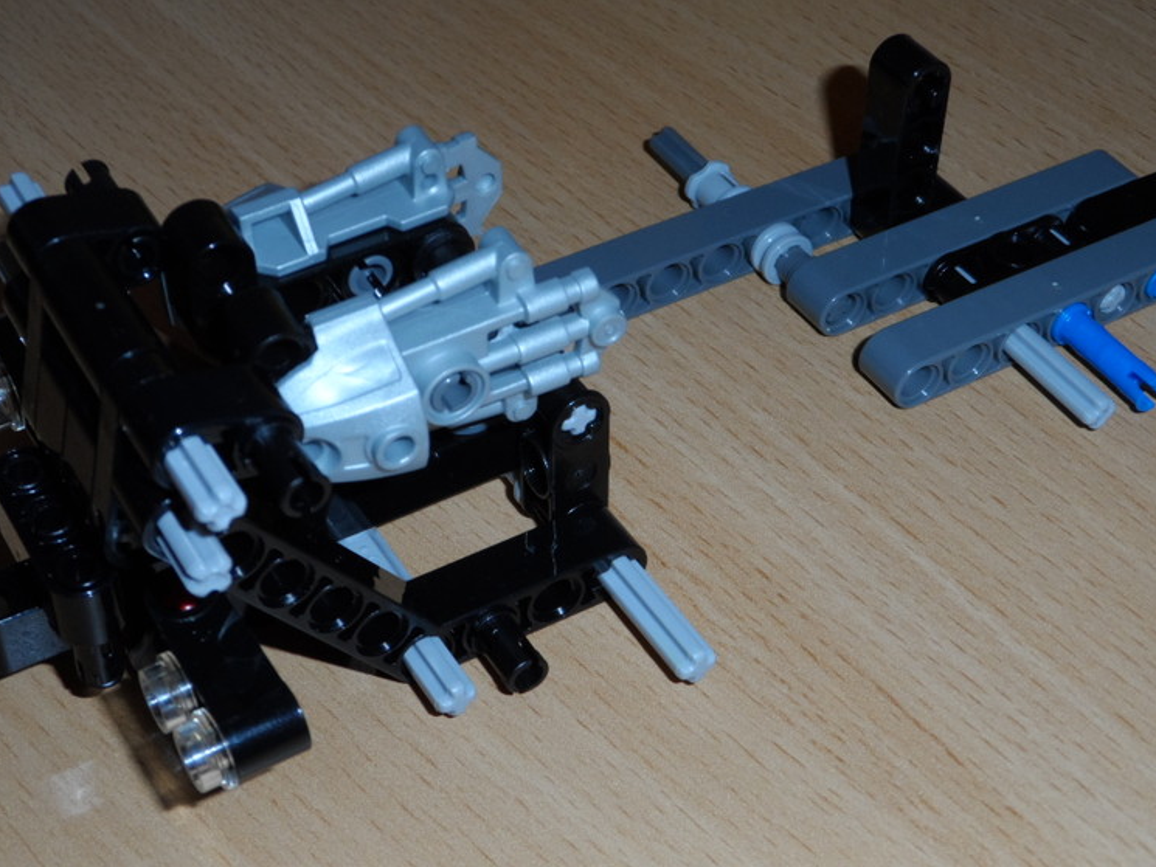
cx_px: 593
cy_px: 398
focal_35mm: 64
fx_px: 2138
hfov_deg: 30.3
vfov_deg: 22.9
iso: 100
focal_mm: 8.7
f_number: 4
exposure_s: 1/45
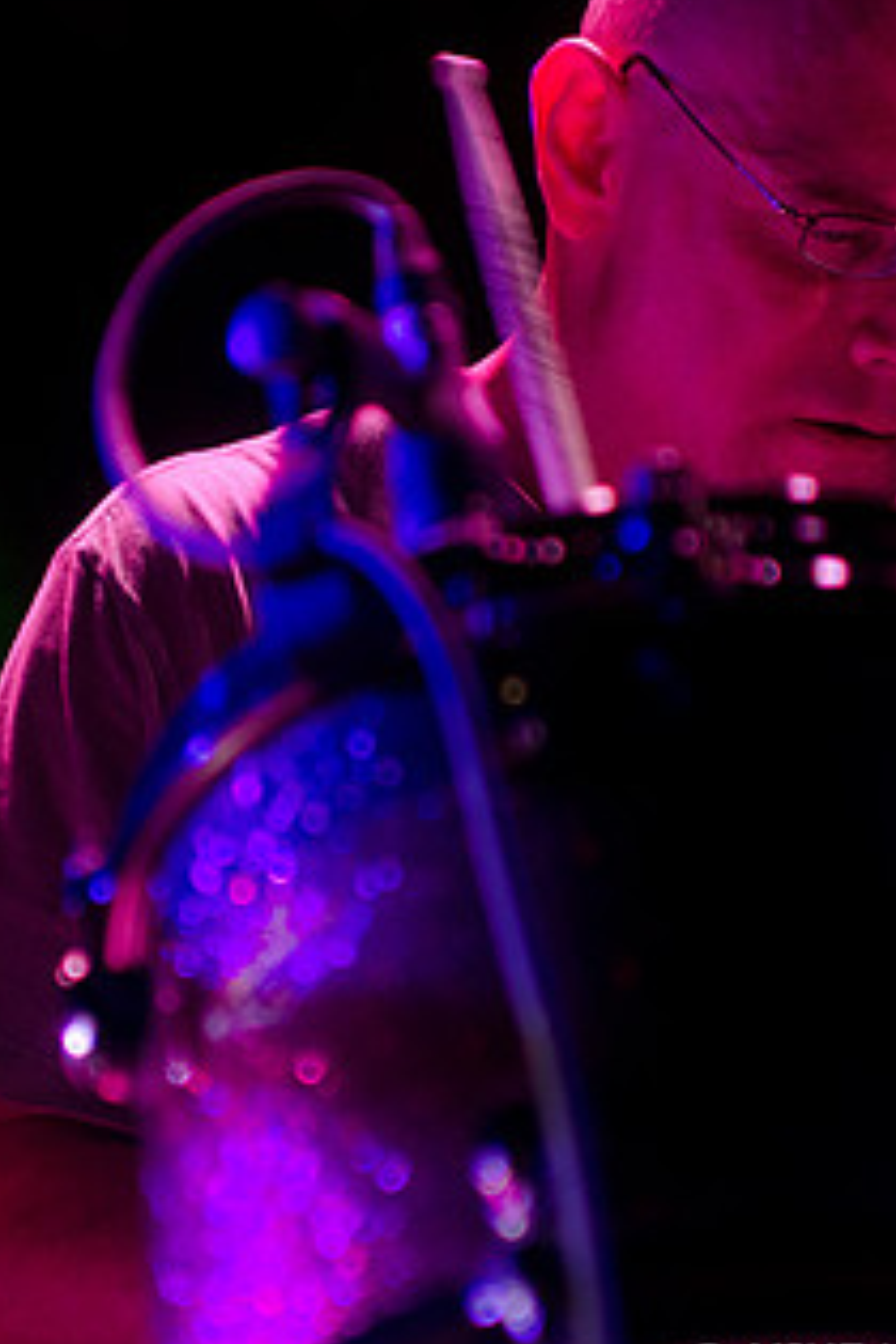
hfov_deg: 7.1
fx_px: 7205
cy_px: 580
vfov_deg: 10.7
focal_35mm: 193
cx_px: 393
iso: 1000
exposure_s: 1/320
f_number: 2.8
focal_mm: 70
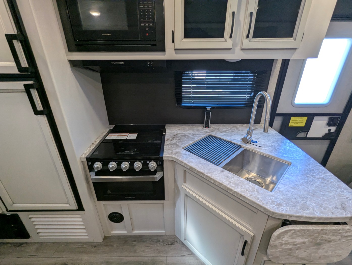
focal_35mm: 16
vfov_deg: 78.2
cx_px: 176
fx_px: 163
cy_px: 132
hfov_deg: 94.4
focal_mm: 2.35
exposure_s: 1/78.4
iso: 127
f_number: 2.2
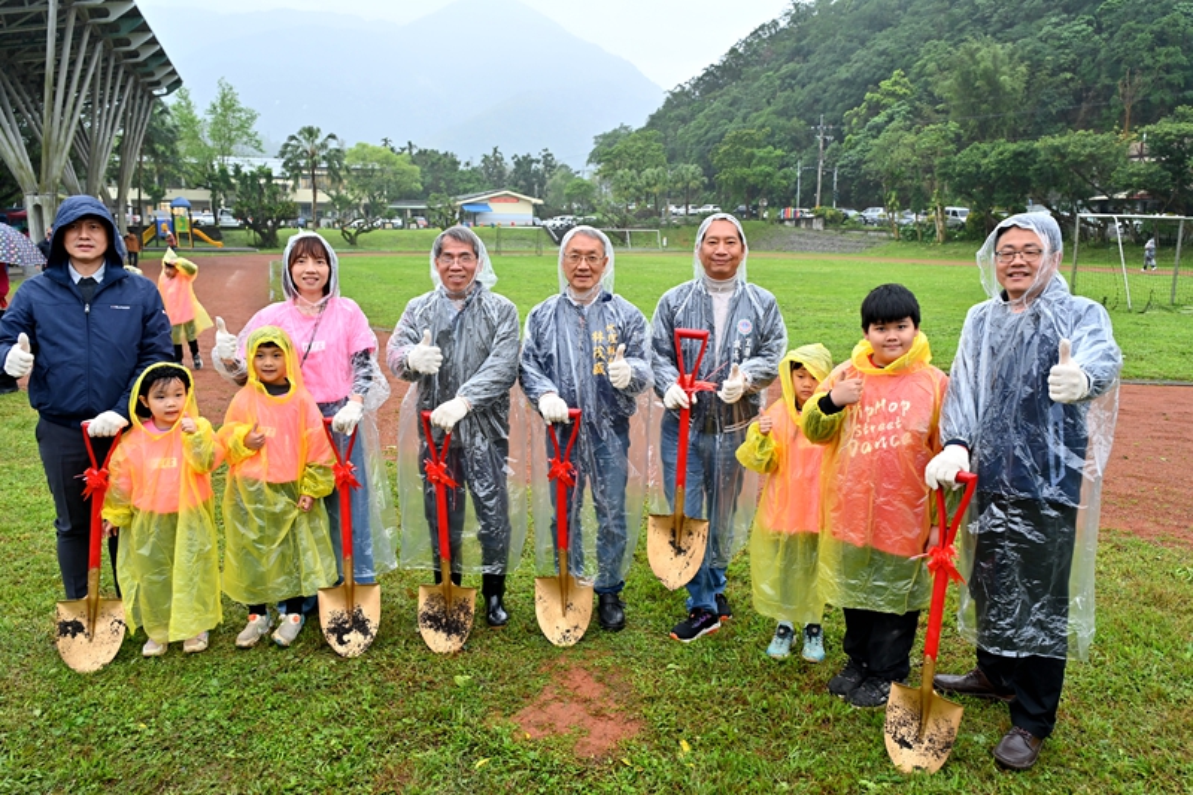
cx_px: 596
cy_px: 398
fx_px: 928
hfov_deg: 65.5
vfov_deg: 46.4
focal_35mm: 28
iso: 640
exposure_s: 1/160
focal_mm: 28
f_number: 5
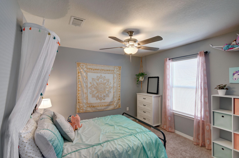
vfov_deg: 71.8
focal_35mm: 16
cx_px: 120
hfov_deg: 95.1
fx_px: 109
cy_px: 79
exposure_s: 1/30
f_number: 9
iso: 400
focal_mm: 11
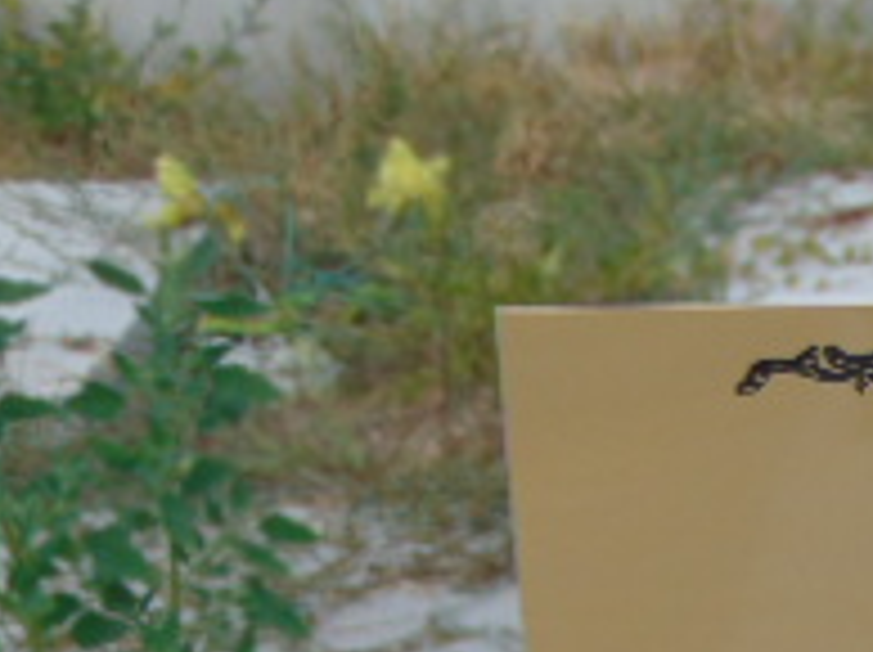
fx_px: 4156
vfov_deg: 8.8
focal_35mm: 165
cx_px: 1215
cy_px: 949
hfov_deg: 11.6
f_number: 3.5
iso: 80
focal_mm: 9
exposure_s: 1/800
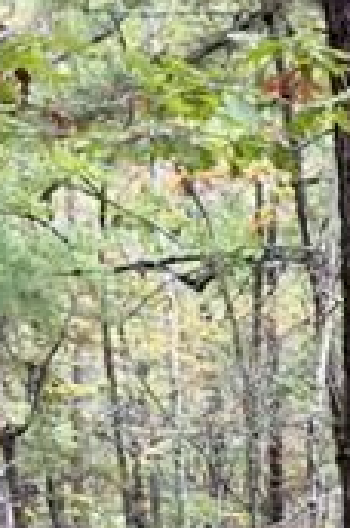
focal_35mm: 242
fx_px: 3543
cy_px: 709
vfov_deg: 8.4
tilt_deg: -13.0
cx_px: 1133
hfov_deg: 5.3
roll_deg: -0.6
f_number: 1.78
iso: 80
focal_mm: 6.76
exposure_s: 1/171
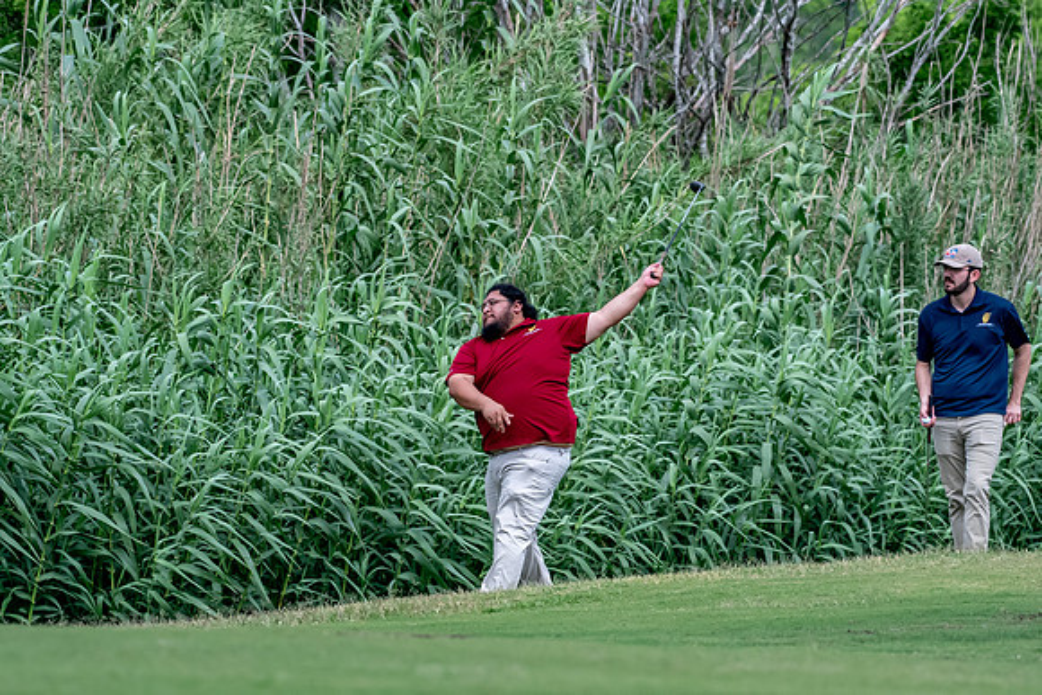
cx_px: 521
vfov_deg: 4.6
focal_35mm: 300
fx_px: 8685
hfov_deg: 6.9
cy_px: 348
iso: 1400
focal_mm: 200
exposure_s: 1/2000
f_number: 5.6
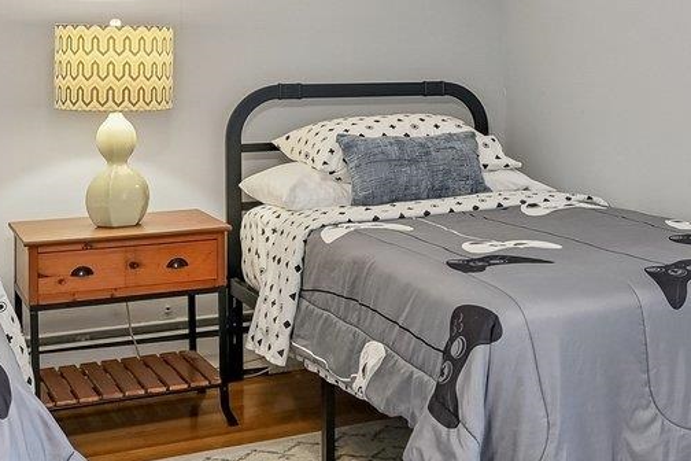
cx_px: 683
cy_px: 58
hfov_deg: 29.1
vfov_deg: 20.6
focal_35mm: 65
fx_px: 1248
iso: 400
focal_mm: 16
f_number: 8
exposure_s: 1/8
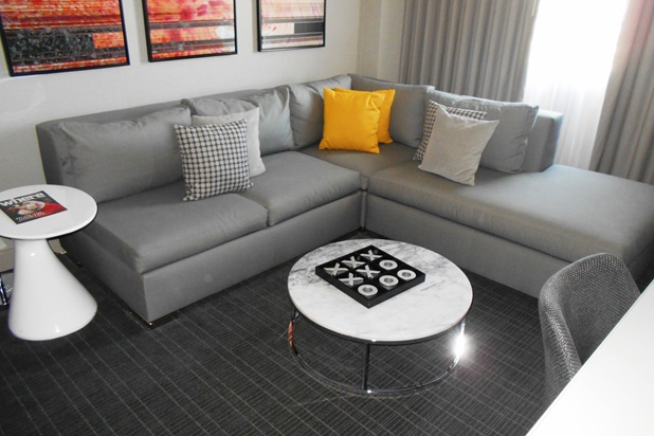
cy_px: 228
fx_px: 509
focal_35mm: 28
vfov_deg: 46.4
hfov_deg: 65.5
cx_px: 331
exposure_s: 1/25
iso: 320
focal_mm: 4.6
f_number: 3.2
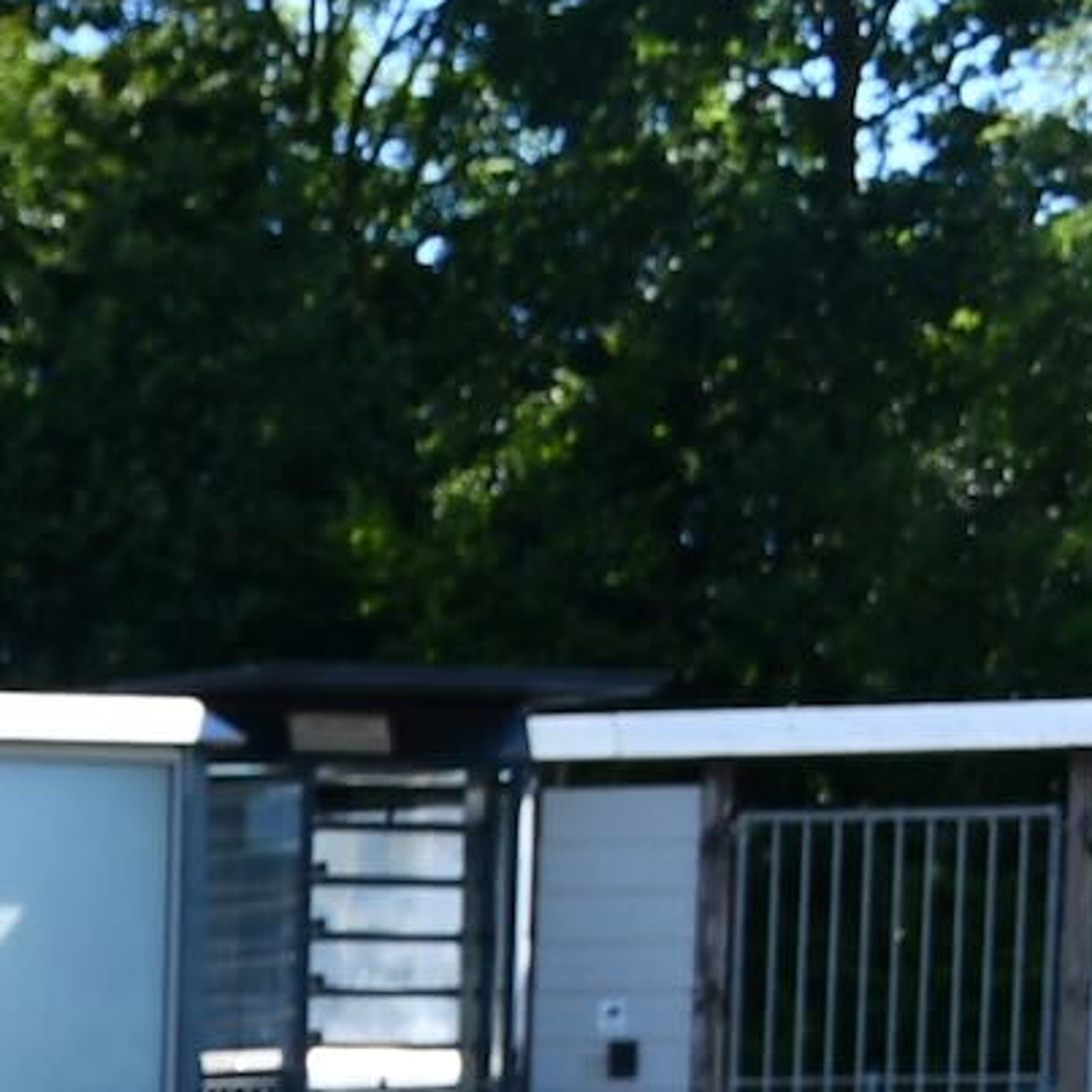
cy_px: 2116
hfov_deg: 6.8
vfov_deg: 7.4
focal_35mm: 228
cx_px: -2460
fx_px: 8137
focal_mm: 24
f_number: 8
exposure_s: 1/250
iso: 180
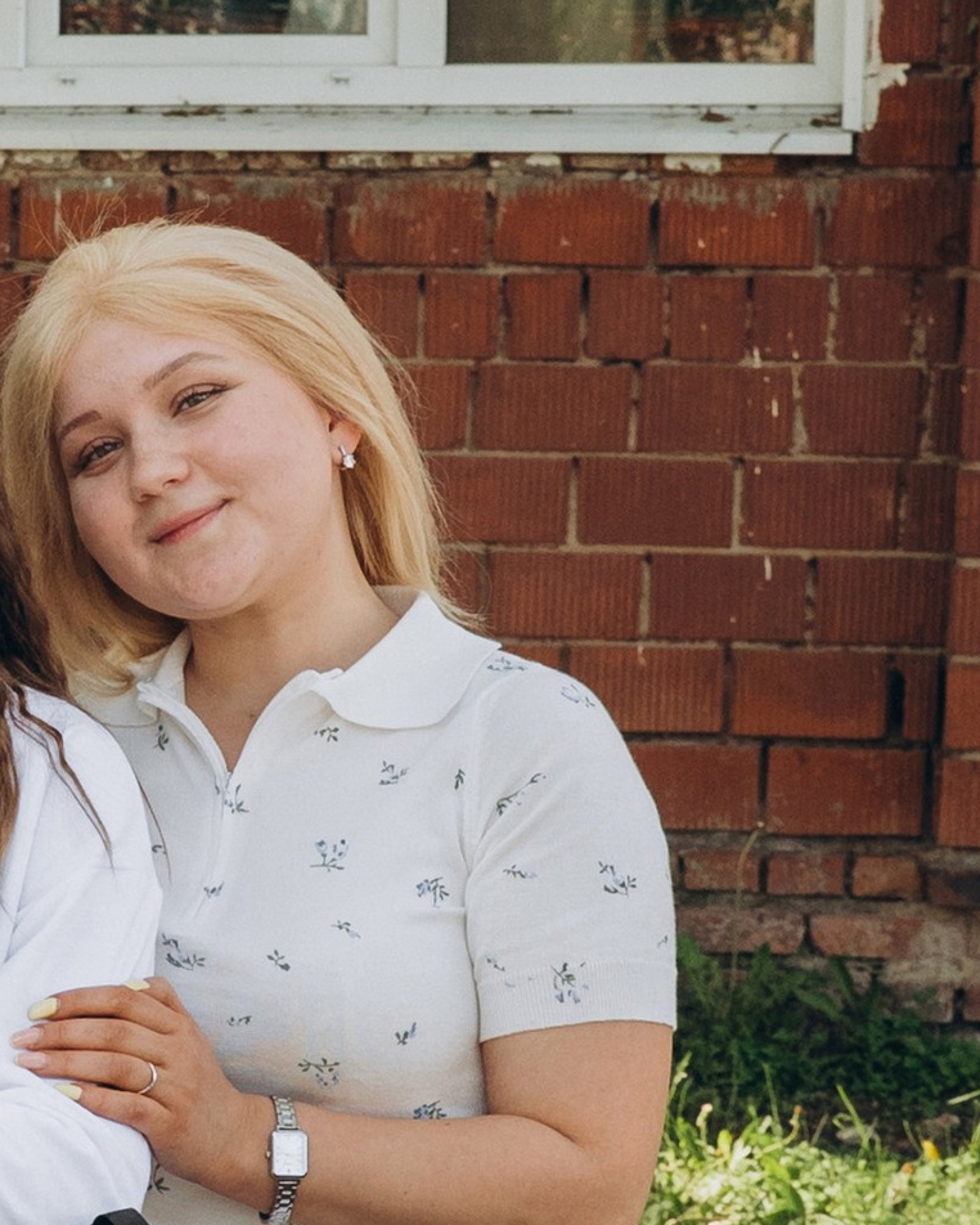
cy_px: 1007
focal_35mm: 159
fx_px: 5763
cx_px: -233
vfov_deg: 12.1
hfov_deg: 9.6
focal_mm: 28
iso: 500
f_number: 6.3
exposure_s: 1/250
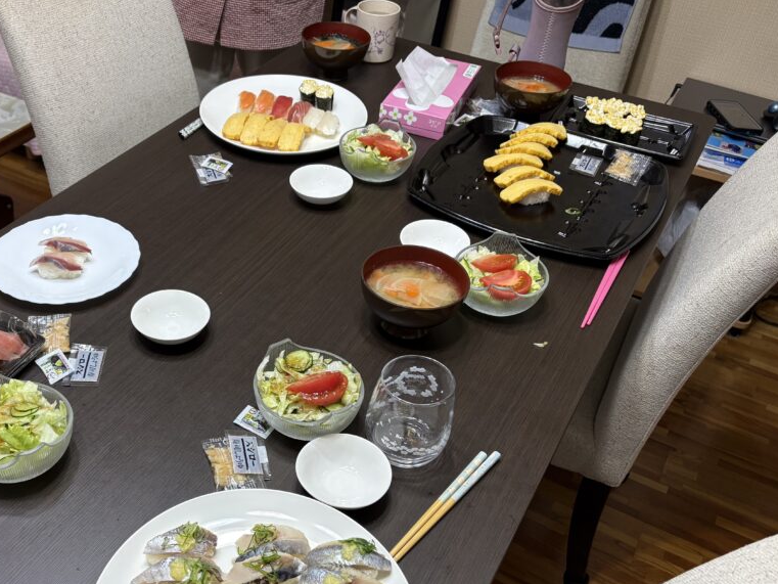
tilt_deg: -43.7
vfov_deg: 40.4
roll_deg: -2.1
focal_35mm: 35
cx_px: 266
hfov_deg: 51.7
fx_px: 787
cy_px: 374
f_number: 1.6
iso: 125
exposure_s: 1/80
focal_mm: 5.96
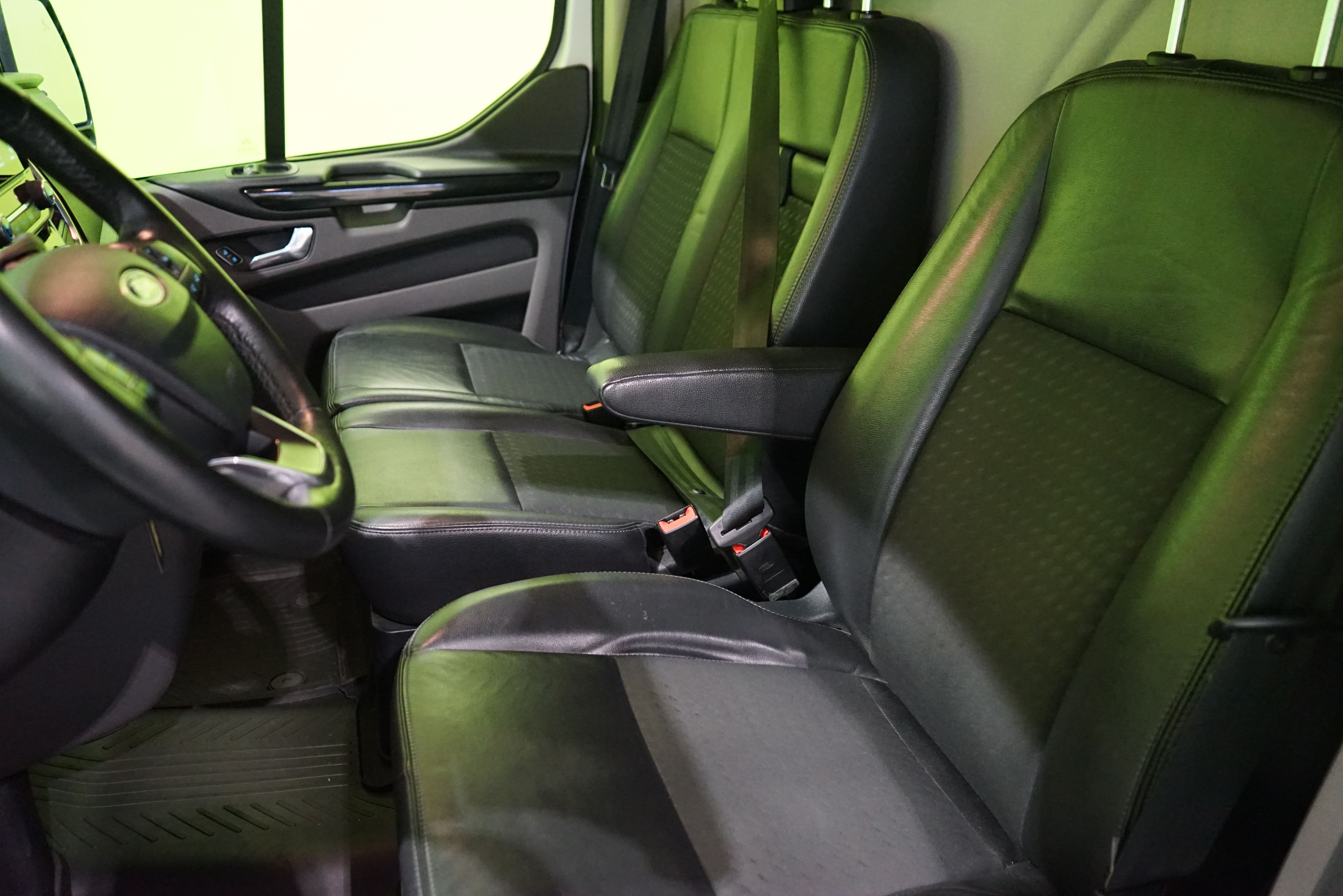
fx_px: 1082
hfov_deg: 63.7
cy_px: 448
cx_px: 672
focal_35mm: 29
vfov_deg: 45.0
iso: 6400
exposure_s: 1/60
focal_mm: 29
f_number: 3.5
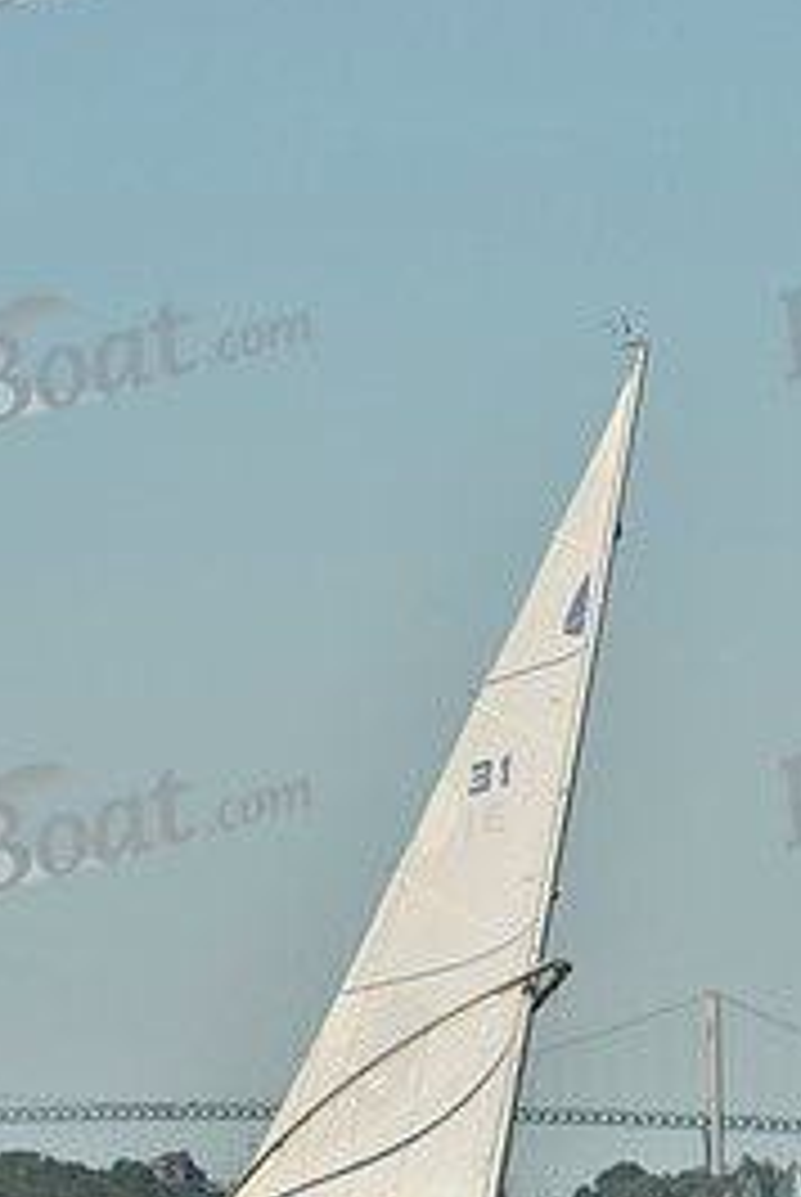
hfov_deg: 3.2
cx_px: 547
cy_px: 562
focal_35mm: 436
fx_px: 14513
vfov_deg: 4.7
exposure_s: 1/640
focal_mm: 200
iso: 280
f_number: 10
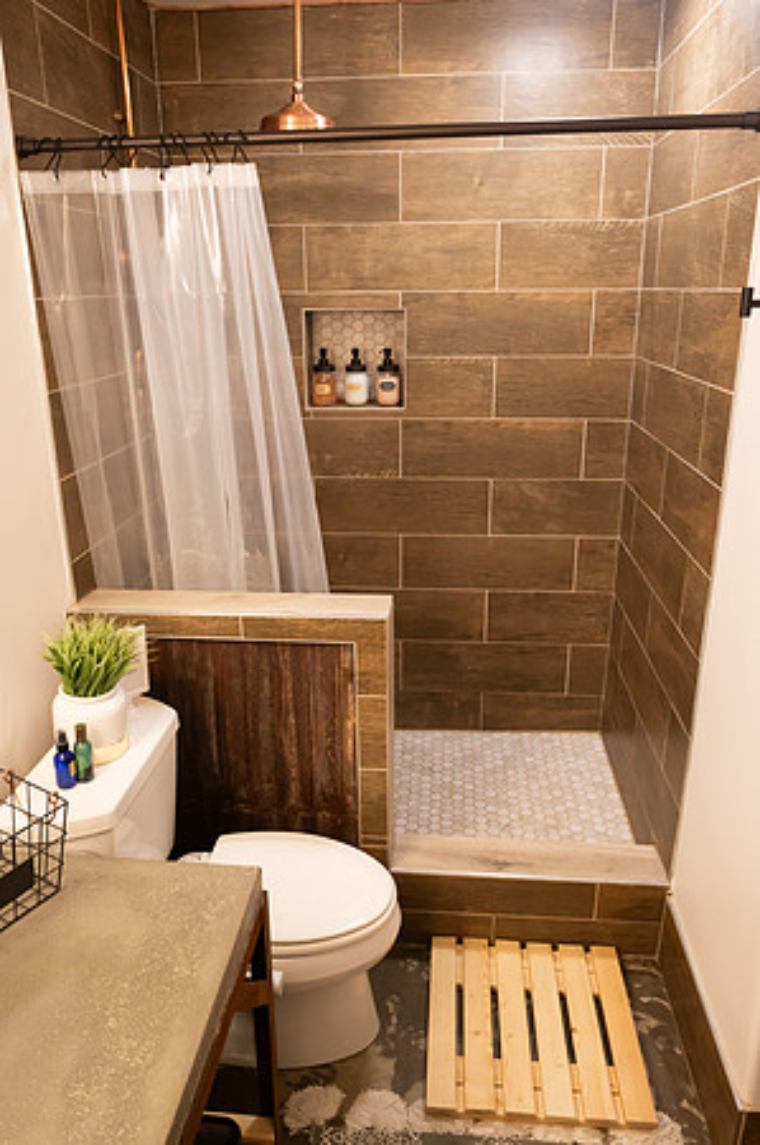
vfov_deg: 69.4
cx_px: 380
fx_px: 825
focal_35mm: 26
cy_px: 572
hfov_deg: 49.5
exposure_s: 1/80
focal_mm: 26
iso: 6400
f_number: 10
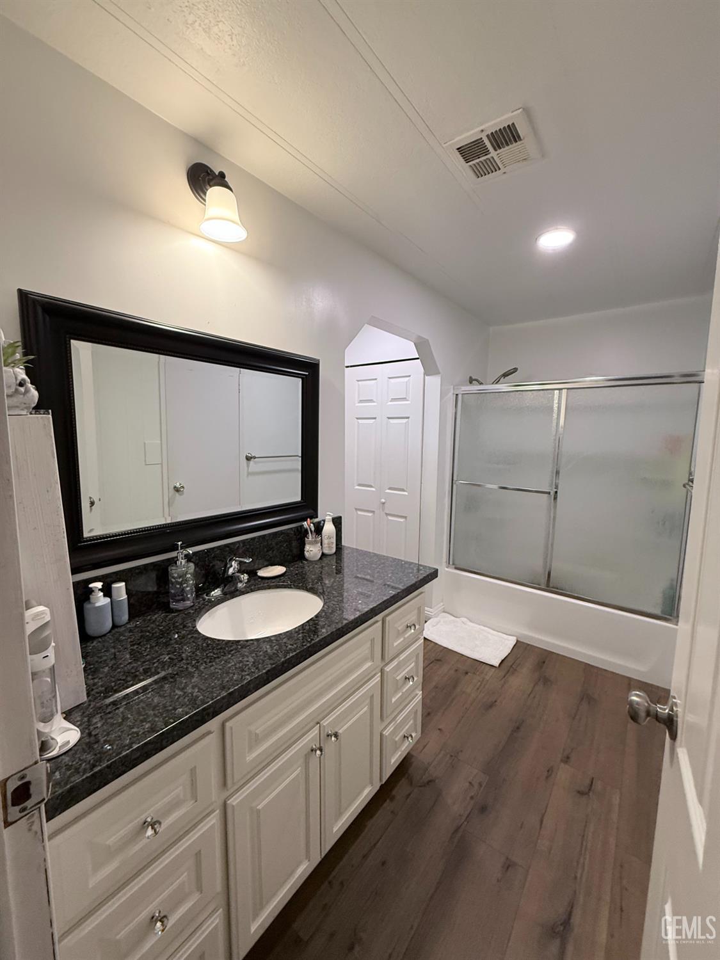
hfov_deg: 85.7
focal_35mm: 14
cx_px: 360
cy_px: 480
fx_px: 388
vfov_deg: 102.1
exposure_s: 1/120
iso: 250
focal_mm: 2.22
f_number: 2.2
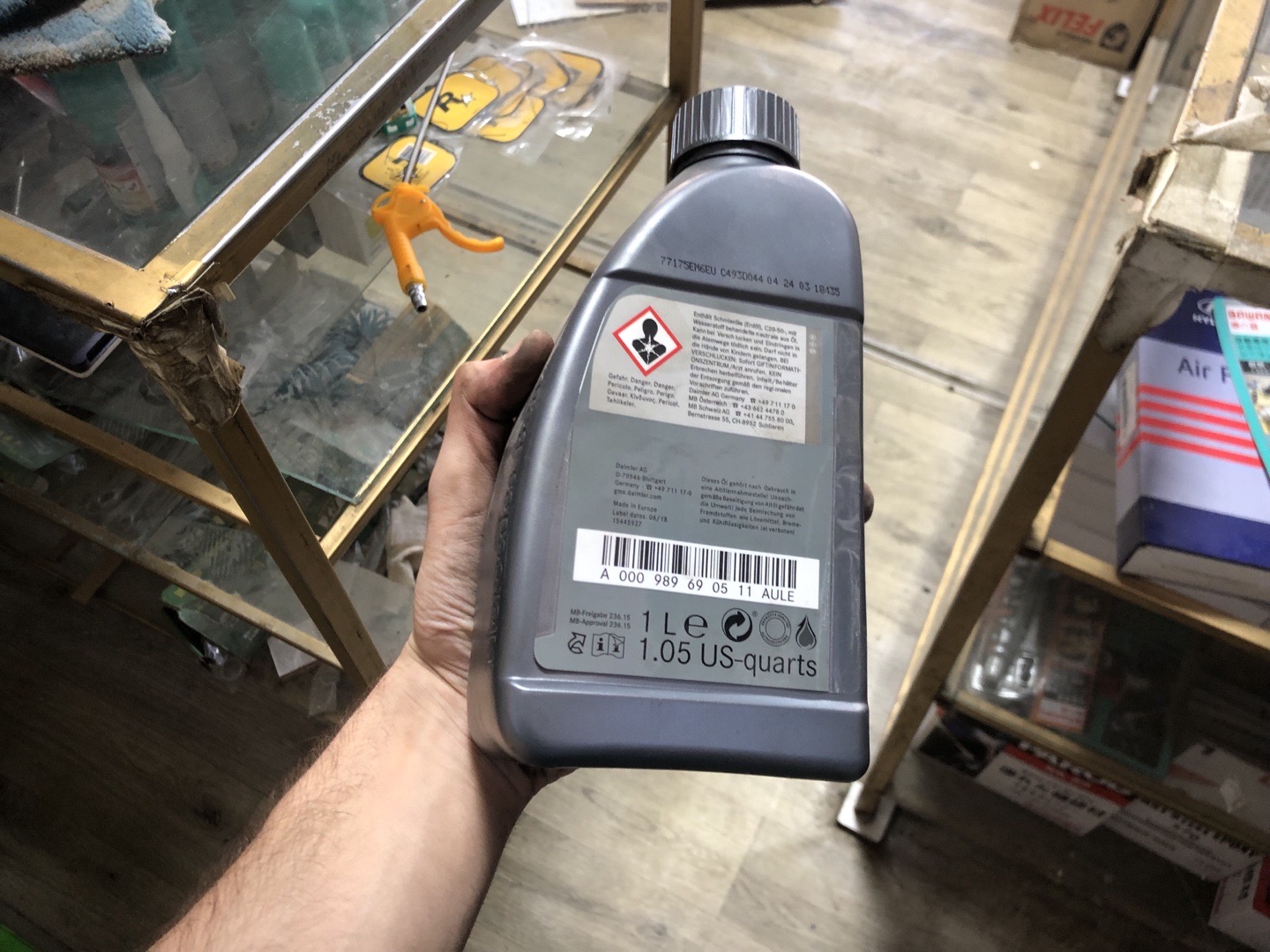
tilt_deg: -56.8
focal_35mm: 28
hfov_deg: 63.4
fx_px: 1027
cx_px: 635
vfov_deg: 49.7
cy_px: 476
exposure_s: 1/17
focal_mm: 4
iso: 40
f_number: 1.8
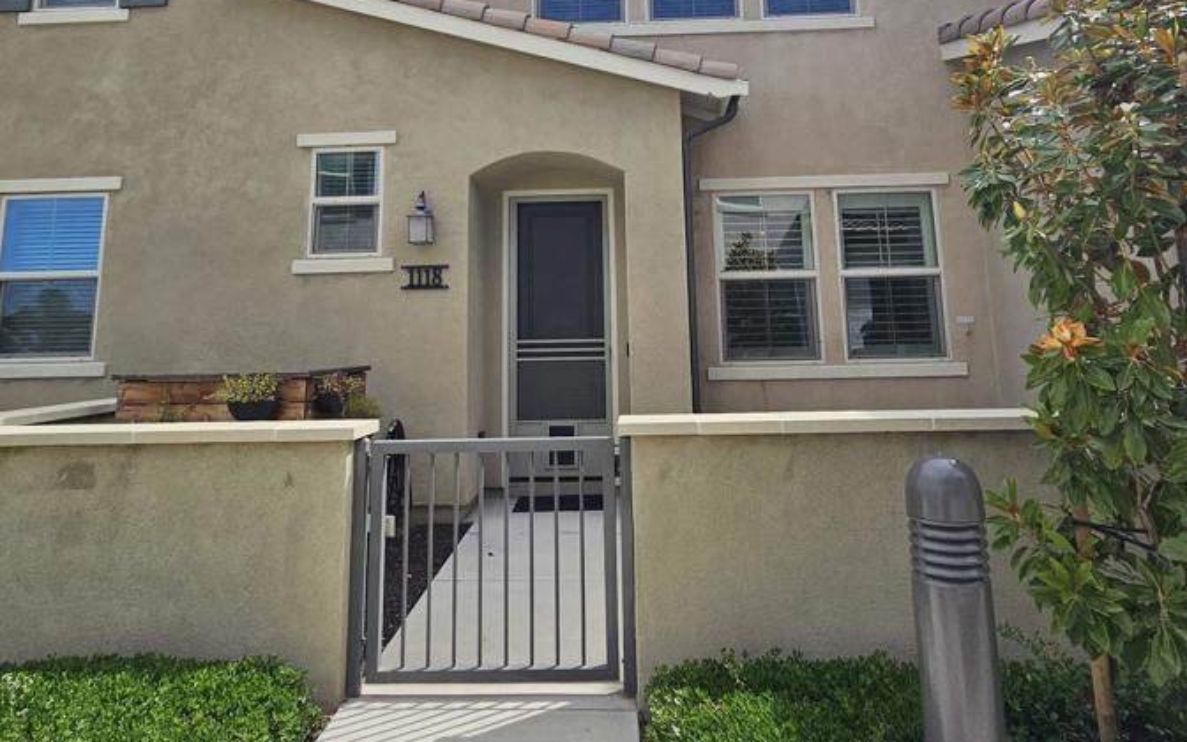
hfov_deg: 82.3
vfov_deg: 55.1
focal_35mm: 21
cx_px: 594
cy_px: 203
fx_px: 679
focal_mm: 2.2
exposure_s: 1/2271
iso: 50
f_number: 2.2
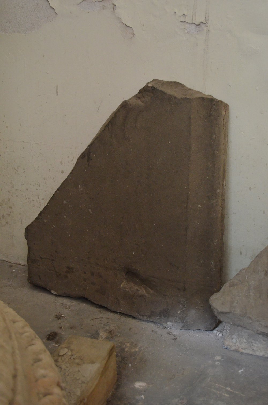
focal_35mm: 42
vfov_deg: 46.5
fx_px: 471
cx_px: 134
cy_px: 202
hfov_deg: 31.8
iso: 3200
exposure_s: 1/13
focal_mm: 28
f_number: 4.5
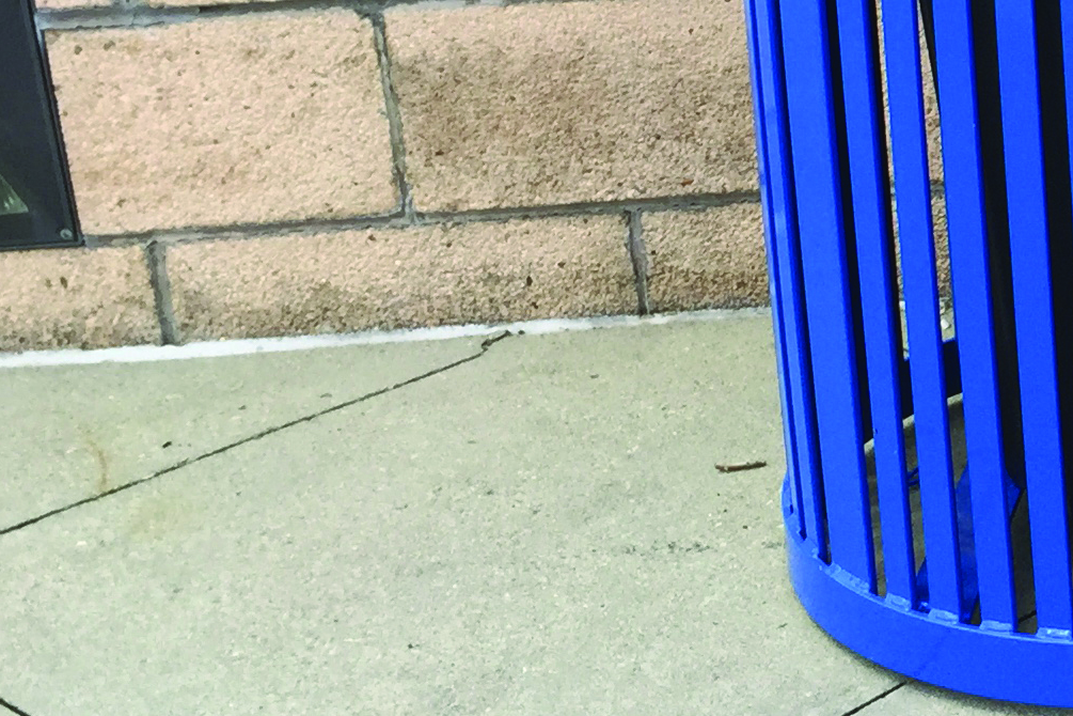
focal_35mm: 98
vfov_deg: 13.8
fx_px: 2921
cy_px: -9
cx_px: 1601
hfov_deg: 18.5
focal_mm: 4.15
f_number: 2.2
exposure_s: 1/520
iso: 32
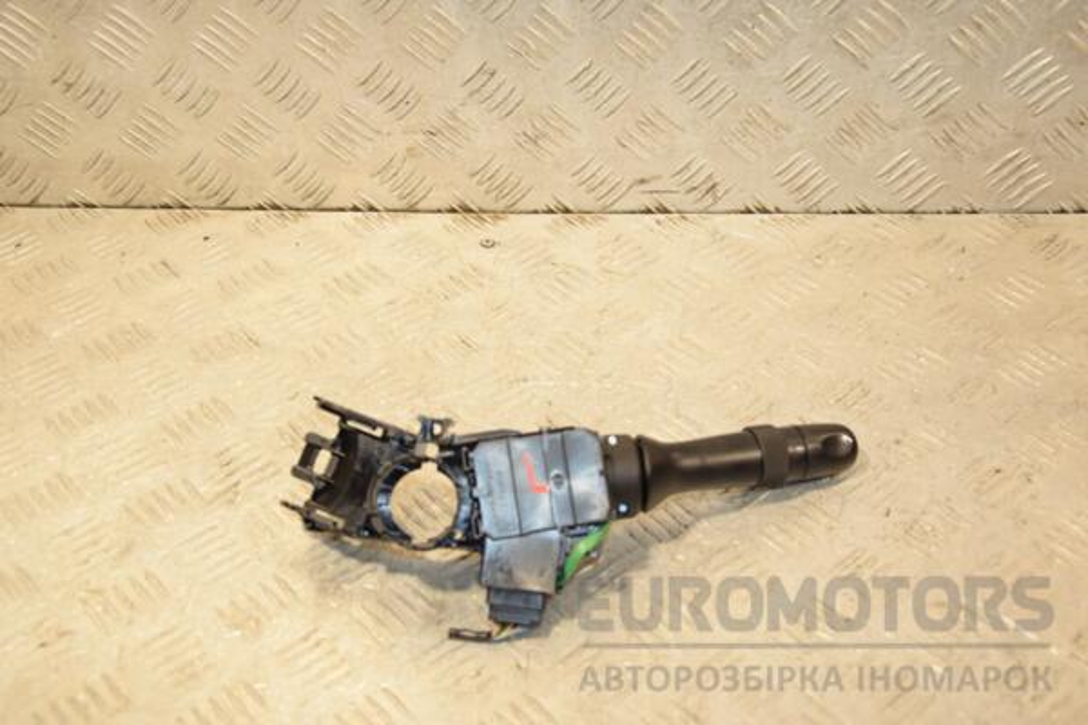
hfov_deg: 41.1
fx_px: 1451
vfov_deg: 28.1
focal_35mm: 48
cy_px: 362
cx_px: 544
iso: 800
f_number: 5
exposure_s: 1/200
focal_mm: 32
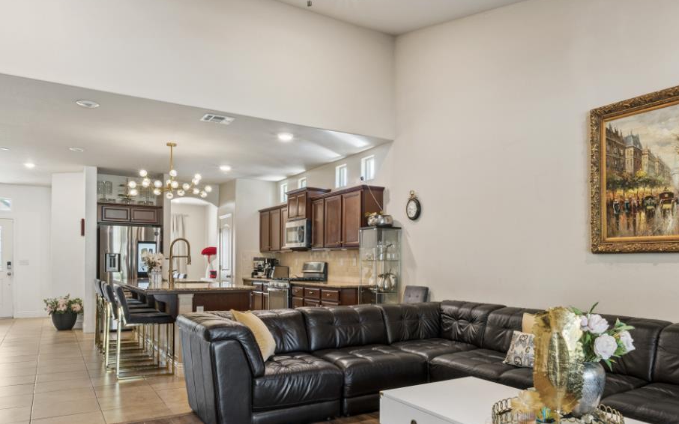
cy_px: 269
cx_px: 405
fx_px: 515
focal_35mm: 28
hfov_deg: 66.2
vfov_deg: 44.3
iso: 100
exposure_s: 1/1.25
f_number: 7.1
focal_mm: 11
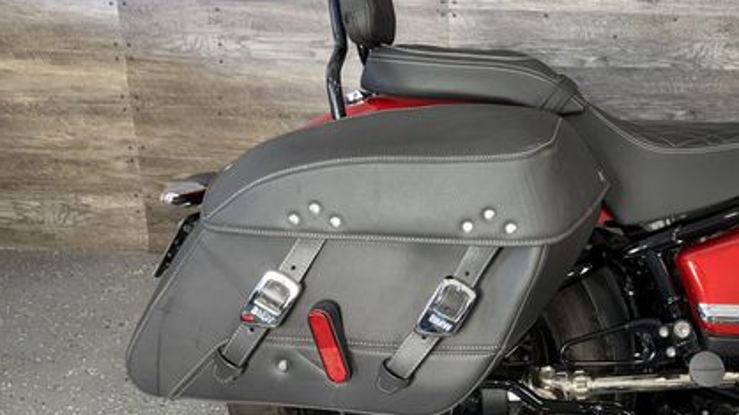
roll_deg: -0.9
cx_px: 550
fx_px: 784
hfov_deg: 48.6
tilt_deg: -16.0
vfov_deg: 29.6
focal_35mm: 40
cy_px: 162
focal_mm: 6.76
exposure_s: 1/27
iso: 64
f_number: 1.78
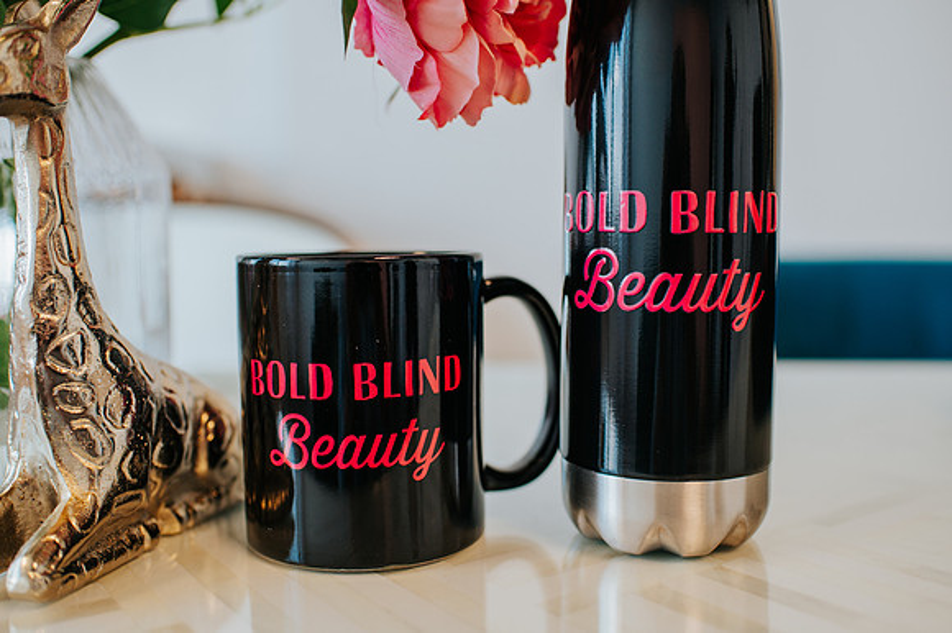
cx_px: 476
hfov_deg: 54.0
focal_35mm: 35
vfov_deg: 37.4
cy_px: 316
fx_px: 935
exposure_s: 1/250
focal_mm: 35
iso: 500
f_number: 2.8
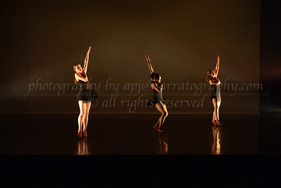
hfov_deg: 28.5
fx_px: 550
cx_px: 182
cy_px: 101
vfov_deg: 19.3
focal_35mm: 70
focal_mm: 54
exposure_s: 1/320
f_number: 3.2
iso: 4000
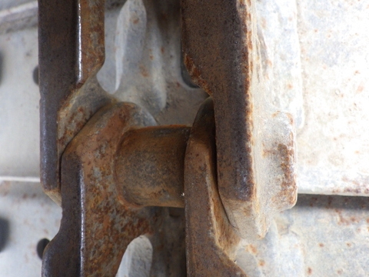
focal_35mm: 28
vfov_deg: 49.7
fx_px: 298
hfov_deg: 63.4
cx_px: 184
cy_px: 138
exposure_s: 1/60
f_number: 3.5
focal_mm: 5
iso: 125
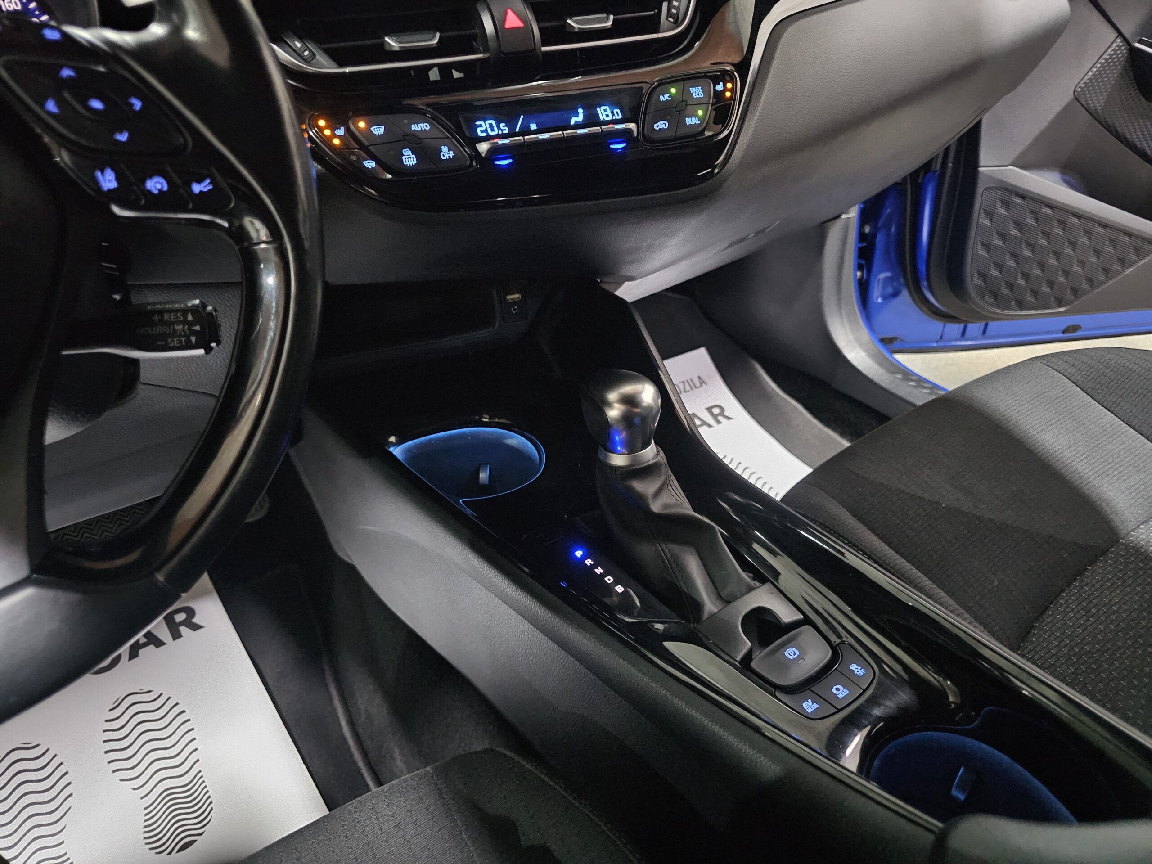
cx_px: 576
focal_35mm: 23
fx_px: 765
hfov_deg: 73.9
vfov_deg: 58.9
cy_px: 432
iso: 2500
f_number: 1.7
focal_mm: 6.3
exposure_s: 1/16.7
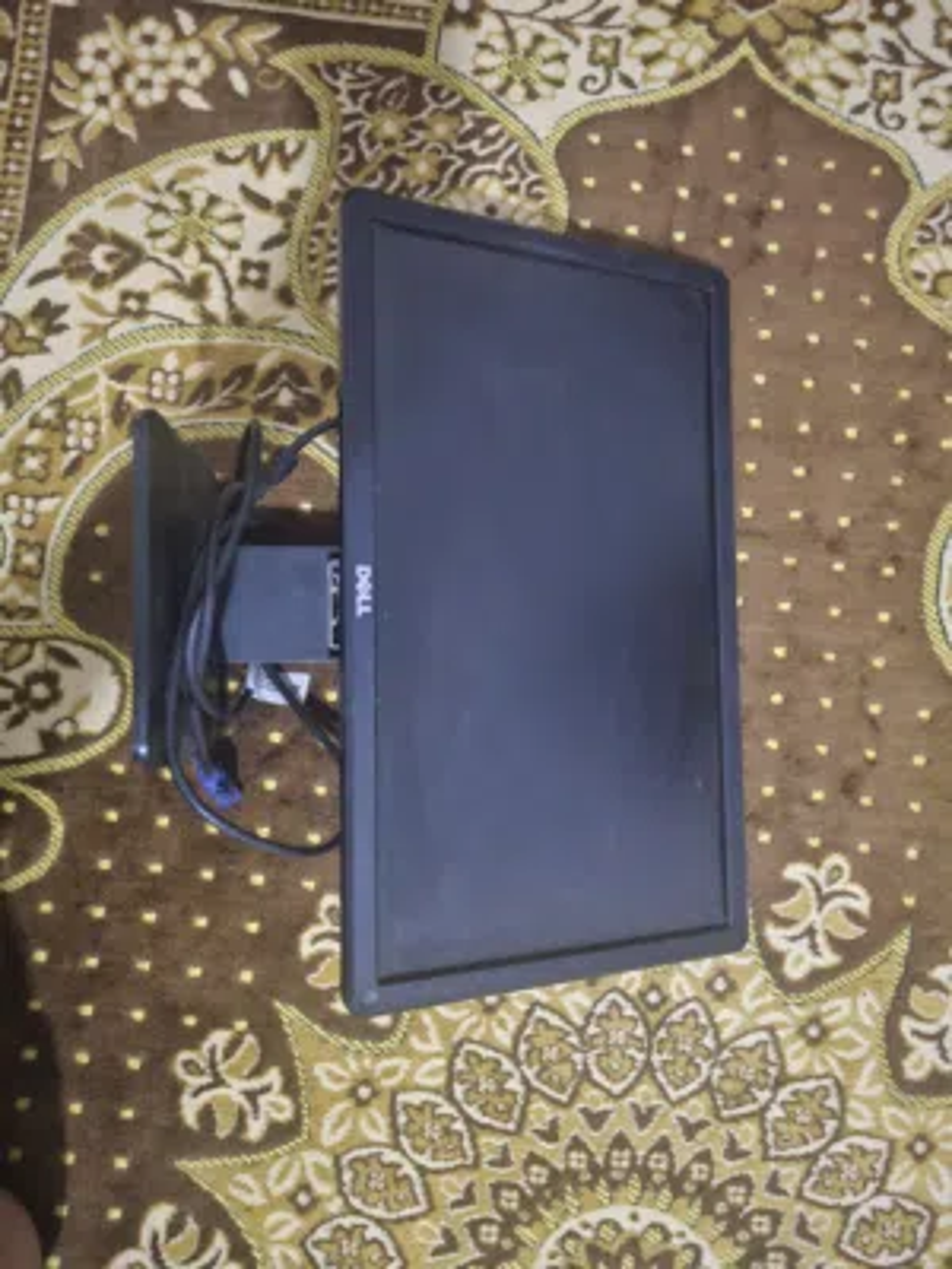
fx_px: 843
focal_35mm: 23
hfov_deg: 58.9
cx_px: 476
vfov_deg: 73.9
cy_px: 634
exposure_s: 1/14.3
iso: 1600
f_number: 1.7
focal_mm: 6.3
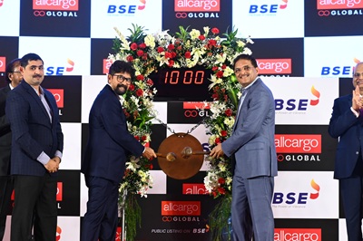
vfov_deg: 13.0
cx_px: 182
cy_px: 120
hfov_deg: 19.5
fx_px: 1058
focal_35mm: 105
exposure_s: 1/160
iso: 2000
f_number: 5
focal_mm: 70
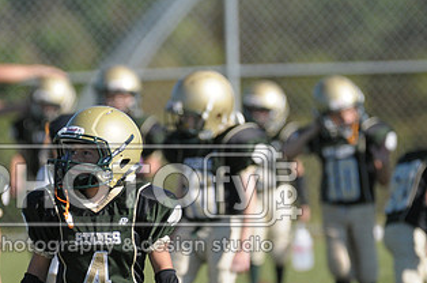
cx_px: 126
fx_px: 10831
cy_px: 195
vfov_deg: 1.5
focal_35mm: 915
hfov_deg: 2.3
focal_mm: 330
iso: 640
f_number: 4
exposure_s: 1/3200
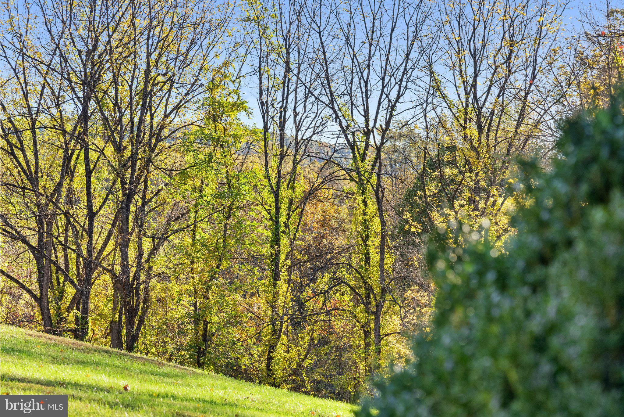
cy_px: 208
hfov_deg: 19.4
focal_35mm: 105
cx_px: 312
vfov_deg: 13.1
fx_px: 1821
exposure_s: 1/160
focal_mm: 105
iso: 640
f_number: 8
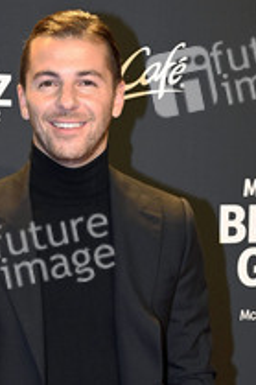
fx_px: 983
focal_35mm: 92
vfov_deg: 21.6
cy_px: 350
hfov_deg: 14.8
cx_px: 74
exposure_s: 1/60
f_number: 6.3
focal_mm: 48
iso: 500
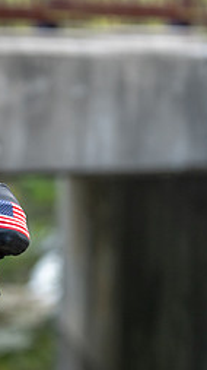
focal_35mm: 192
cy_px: 208
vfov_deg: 11.2
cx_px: -168
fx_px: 1877
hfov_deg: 6.2
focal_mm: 80
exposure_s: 1/320
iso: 500
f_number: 2.8
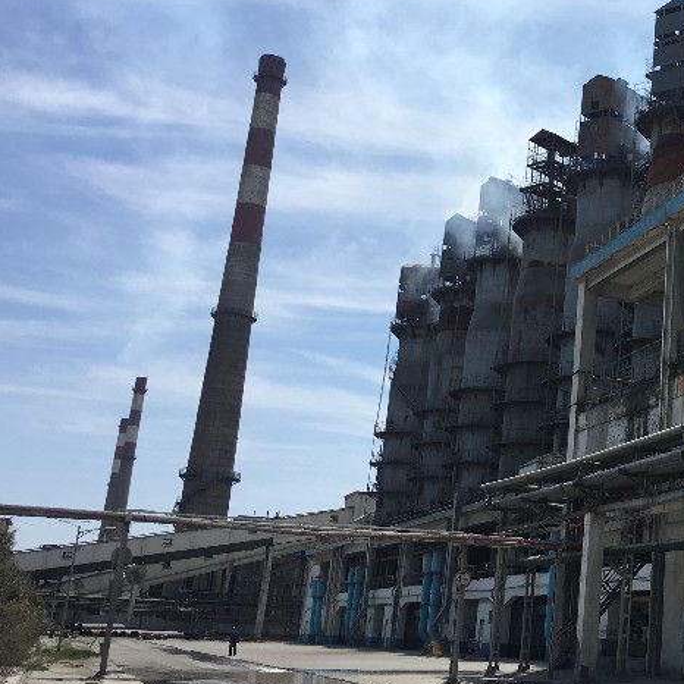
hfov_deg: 28.8
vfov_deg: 31.1
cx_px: 707
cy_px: 302
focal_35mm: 55
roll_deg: -3.0
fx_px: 1230
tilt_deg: +15.6
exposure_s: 1/2747
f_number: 2.2
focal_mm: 4.15
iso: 25
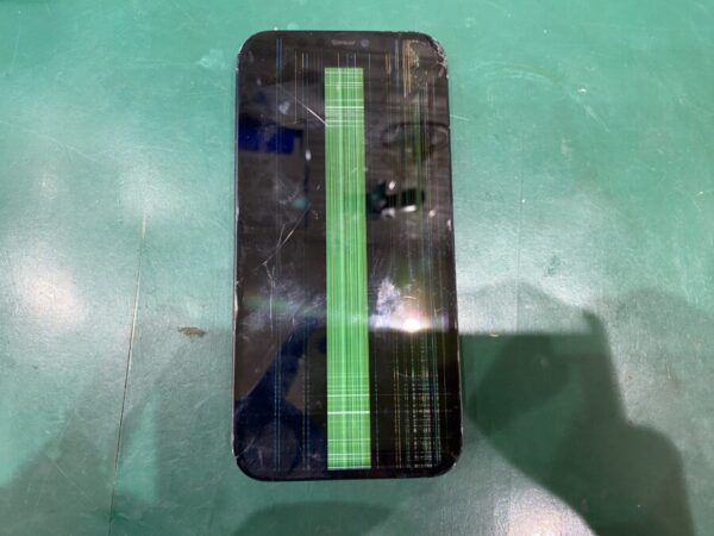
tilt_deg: -81.5
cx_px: 357
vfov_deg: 53.1
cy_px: 268
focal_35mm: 26
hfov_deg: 67.3
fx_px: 536
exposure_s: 1/50
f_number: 1.8
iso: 160
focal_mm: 4.25
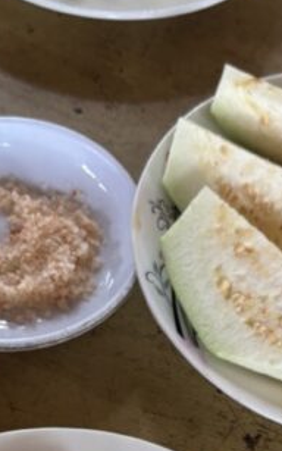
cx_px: 269
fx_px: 1131
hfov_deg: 14.0
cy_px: 495
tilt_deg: -64.2
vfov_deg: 21.4
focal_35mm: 92
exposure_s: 1/60
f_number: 1.6
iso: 160
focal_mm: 5.96
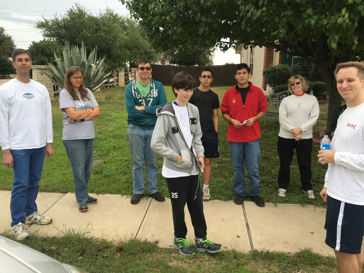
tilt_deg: -10.2
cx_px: 182
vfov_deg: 48.2
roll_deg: -1.0
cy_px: 136
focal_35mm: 29
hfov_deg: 61.7
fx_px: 305
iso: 25
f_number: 2.2
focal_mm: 4.15
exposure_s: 1/358
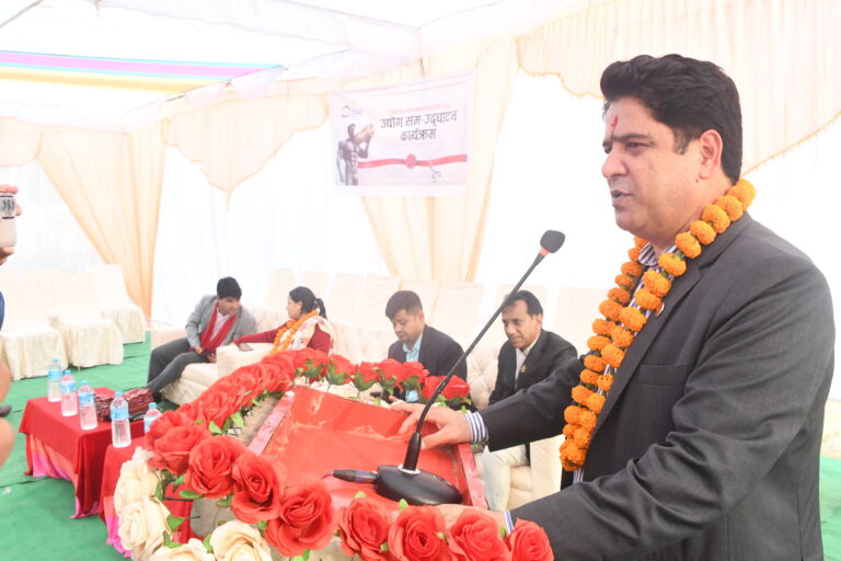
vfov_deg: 43.6
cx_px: 420
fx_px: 701
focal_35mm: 30
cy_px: 280
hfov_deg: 61.9
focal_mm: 20
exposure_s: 1/160
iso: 2000
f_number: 6.3
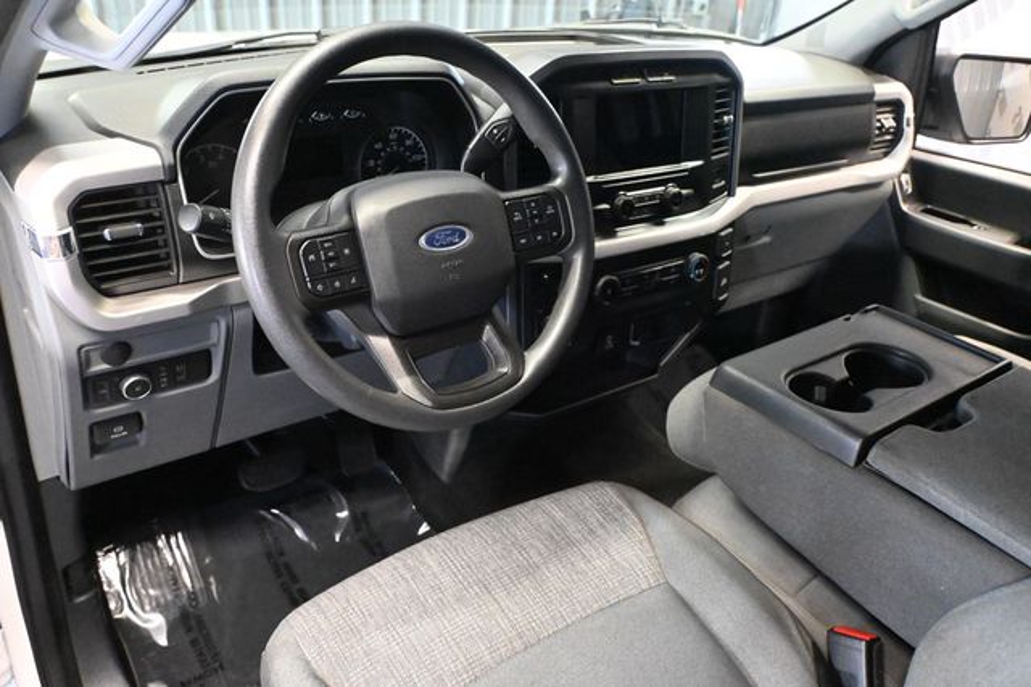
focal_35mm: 29
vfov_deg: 44.6
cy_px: 344
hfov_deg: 63.2
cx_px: 516
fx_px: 837
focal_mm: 19.5
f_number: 3.8
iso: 12800
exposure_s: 1/60
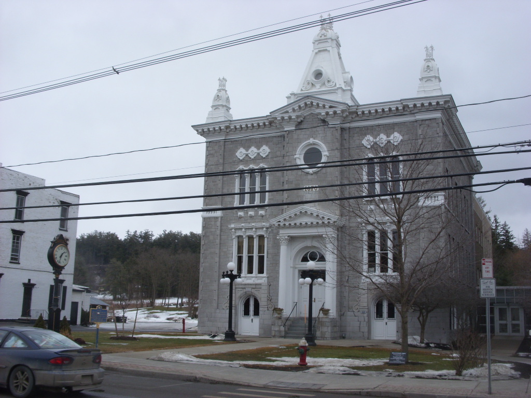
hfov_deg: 49.0
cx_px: 266
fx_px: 583
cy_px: 199
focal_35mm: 38
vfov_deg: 37.7
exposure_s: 1/209
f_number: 4.9
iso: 50
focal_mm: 6.3
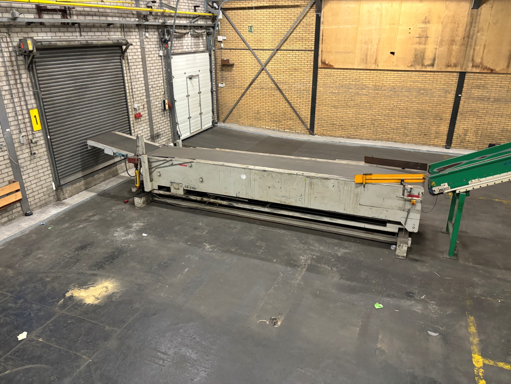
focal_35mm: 26
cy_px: 192
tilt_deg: -21.3
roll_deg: +0.6
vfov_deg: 53.1
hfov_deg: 67.3
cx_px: 256
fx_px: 384
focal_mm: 5.96
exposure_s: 1/33
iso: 400
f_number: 1.6
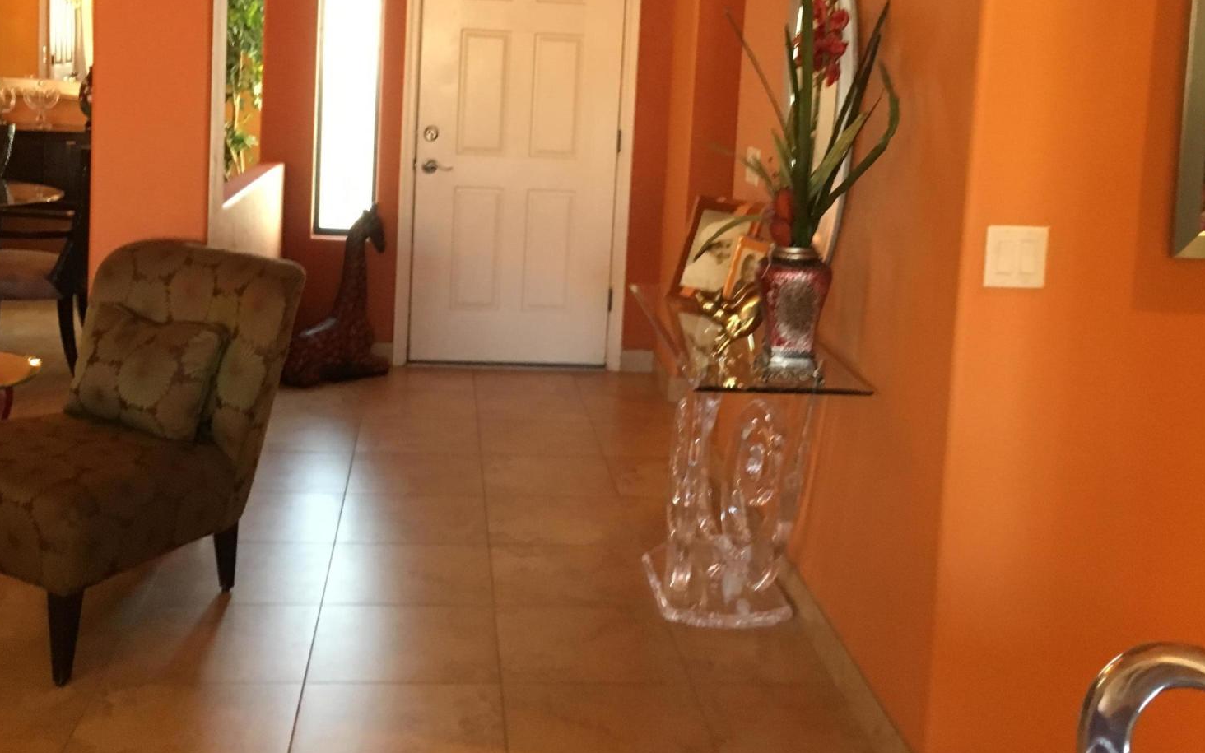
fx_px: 1379
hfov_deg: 47.2
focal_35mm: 42
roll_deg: -2.2
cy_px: 184
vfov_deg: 30.0
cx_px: 594
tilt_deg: -4.1
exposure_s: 1/15
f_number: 2.2
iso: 200
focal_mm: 4.15
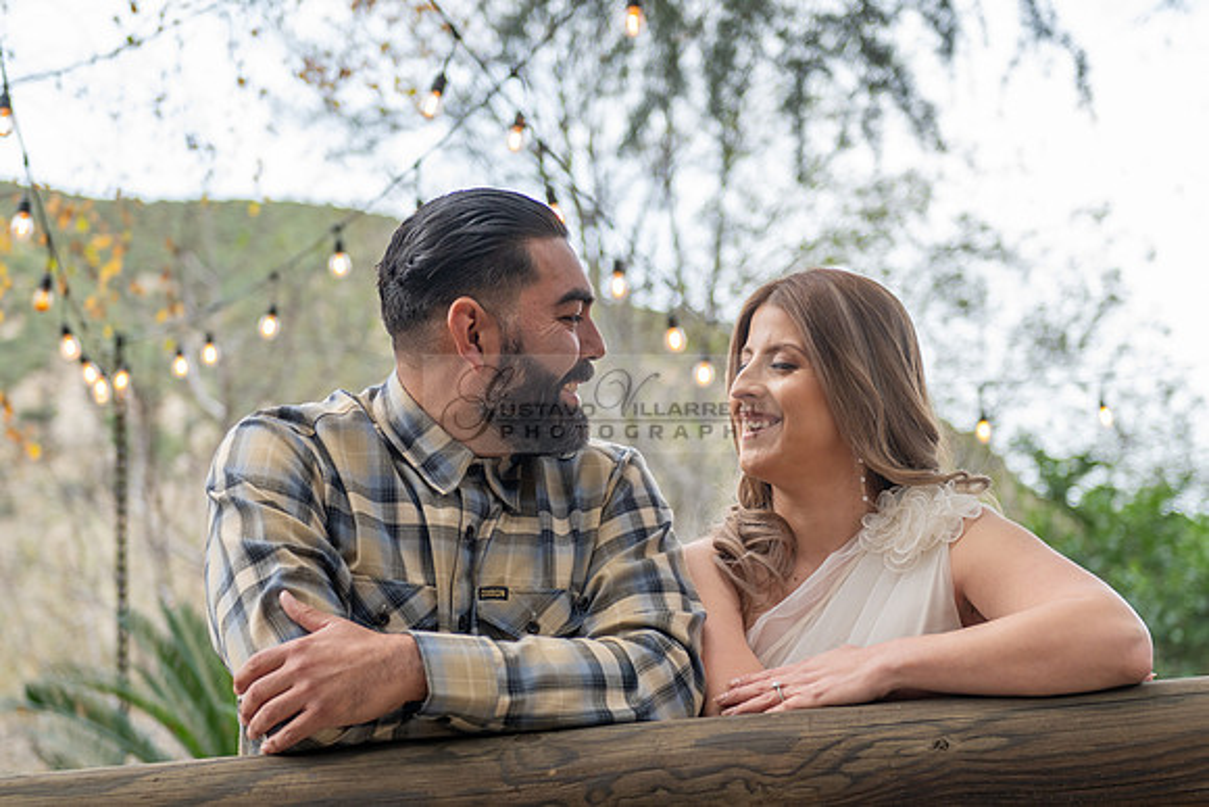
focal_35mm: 69
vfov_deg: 19.6
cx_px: 578
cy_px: 455
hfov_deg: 29.0
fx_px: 2334
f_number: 3.2
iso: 200
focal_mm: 58
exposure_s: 1/160
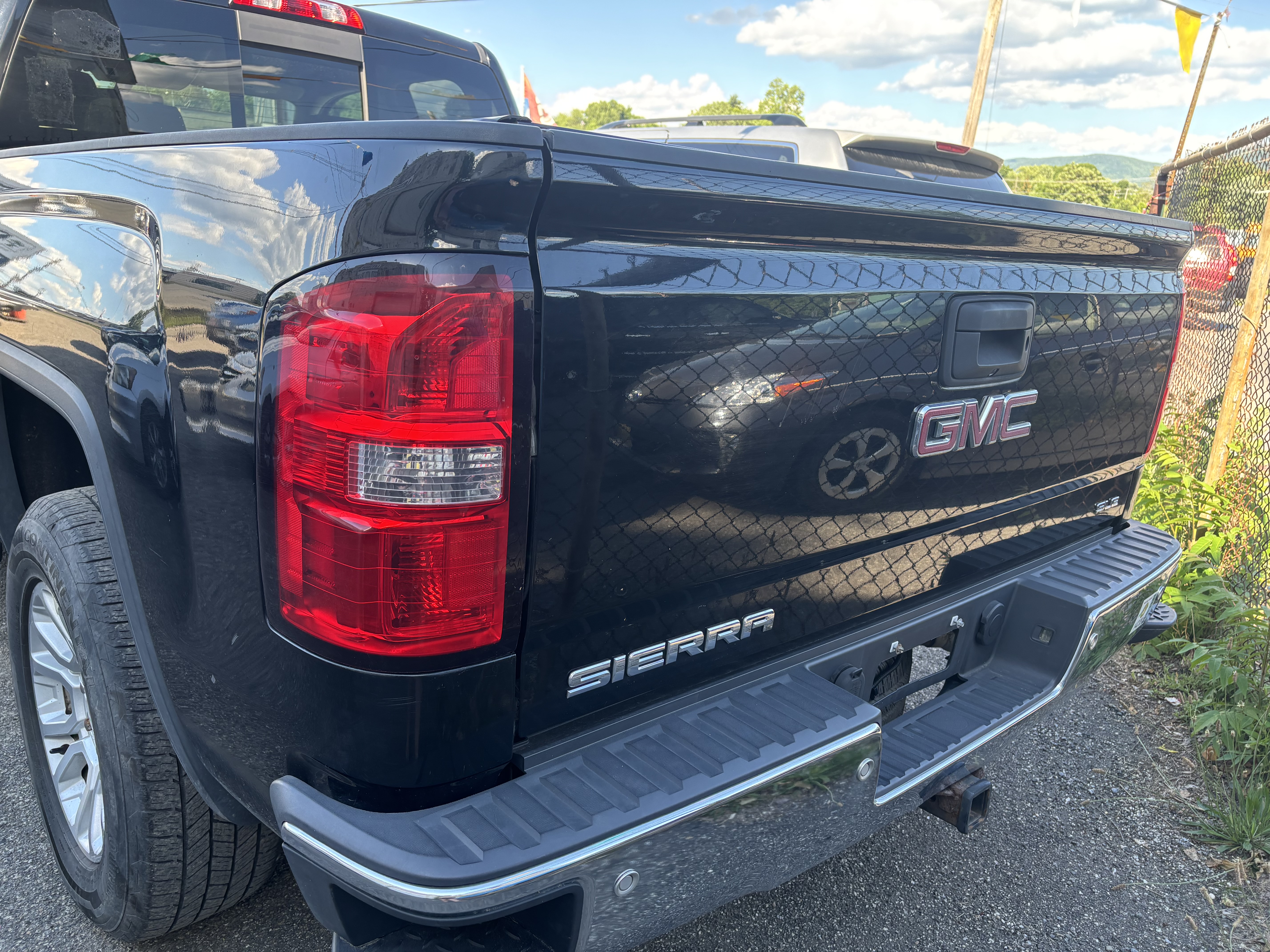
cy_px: 476
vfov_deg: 53.1
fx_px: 954
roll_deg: -2.1
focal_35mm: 26
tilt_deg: -16.9
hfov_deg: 67.3
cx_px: 635
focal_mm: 5.96
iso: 50
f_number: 1.6
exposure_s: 1/174
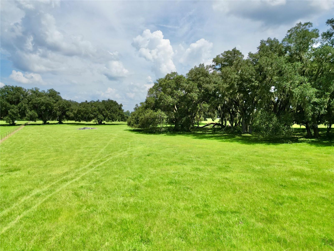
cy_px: 126
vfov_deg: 56.8
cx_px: 167
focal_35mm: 24
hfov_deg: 71.6
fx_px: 232
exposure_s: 1/4000
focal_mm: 6.72
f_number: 1.7
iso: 110
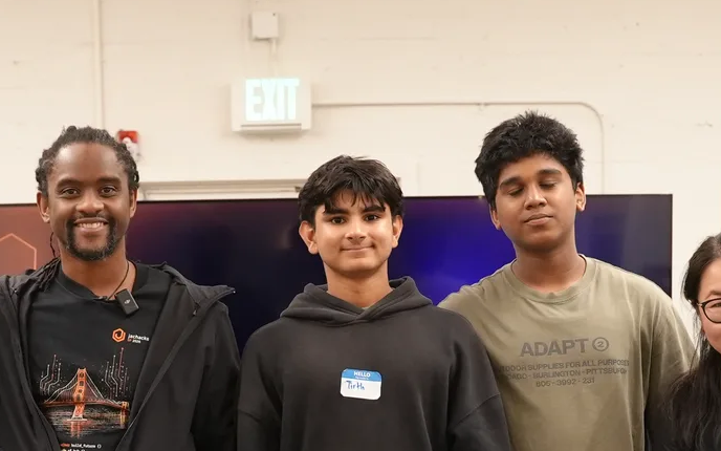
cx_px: 344
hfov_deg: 25.8
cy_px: 518
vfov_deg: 15.8
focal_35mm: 80
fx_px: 1572
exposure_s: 1/160
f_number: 4
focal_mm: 30
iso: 3200
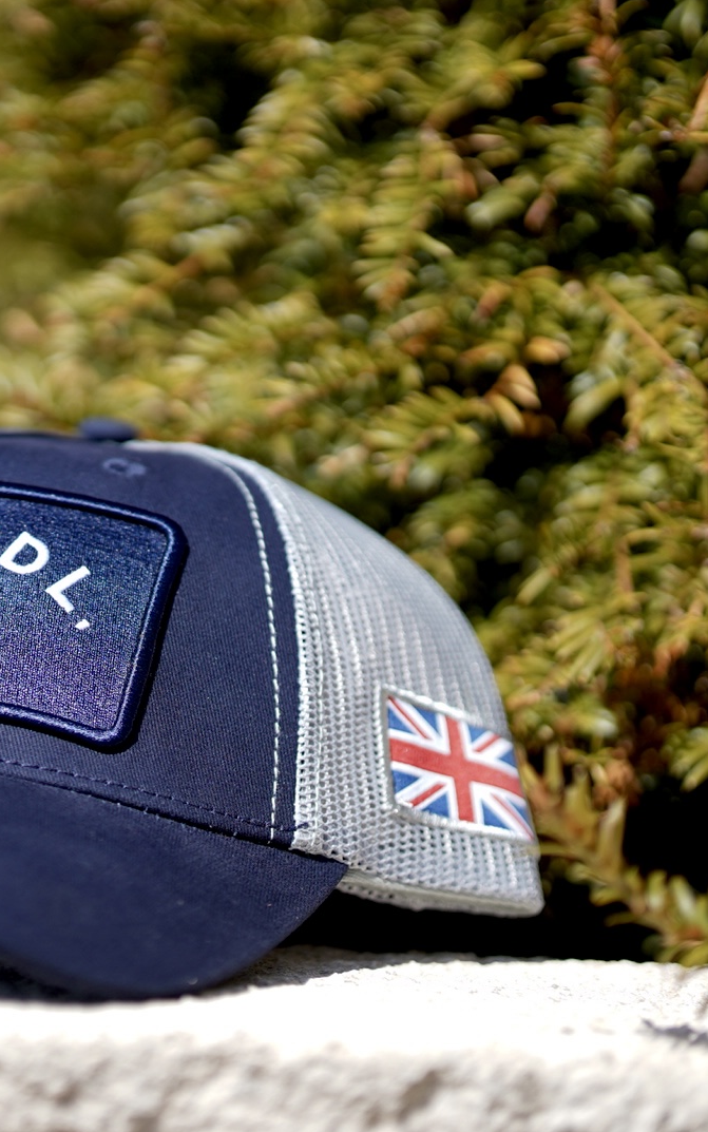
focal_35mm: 129
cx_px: 63
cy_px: 565
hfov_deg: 10.1
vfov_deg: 16.2
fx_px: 3981
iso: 64
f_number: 1.4
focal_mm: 56
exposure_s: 1/4000
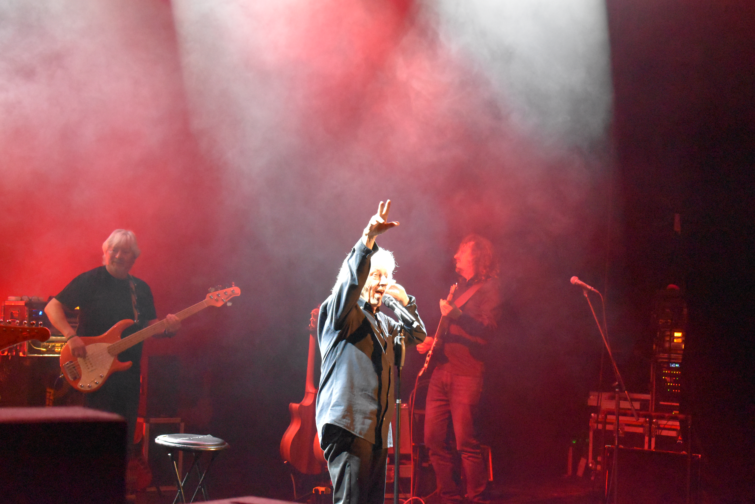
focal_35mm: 82
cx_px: 378
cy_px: 252
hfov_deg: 24.6
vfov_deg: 16.6
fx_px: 1730
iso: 9000
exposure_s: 1/60
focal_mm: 55
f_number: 5.6
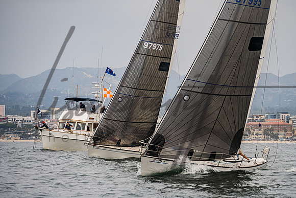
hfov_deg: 8.7
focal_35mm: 237
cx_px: 170
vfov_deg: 5.8
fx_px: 1948
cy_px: 109
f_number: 6.3
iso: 250
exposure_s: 1/1000
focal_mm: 200
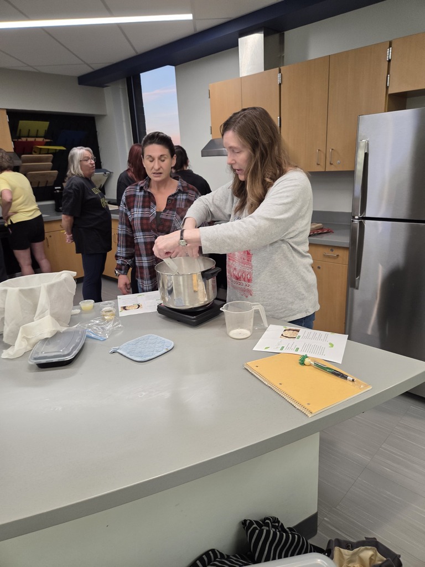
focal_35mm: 23
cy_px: 284
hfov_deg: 58.9
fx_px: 377
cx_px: 212
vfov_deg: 73.9
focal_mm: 5.4
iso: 200
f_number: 1.8
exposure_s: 1/120
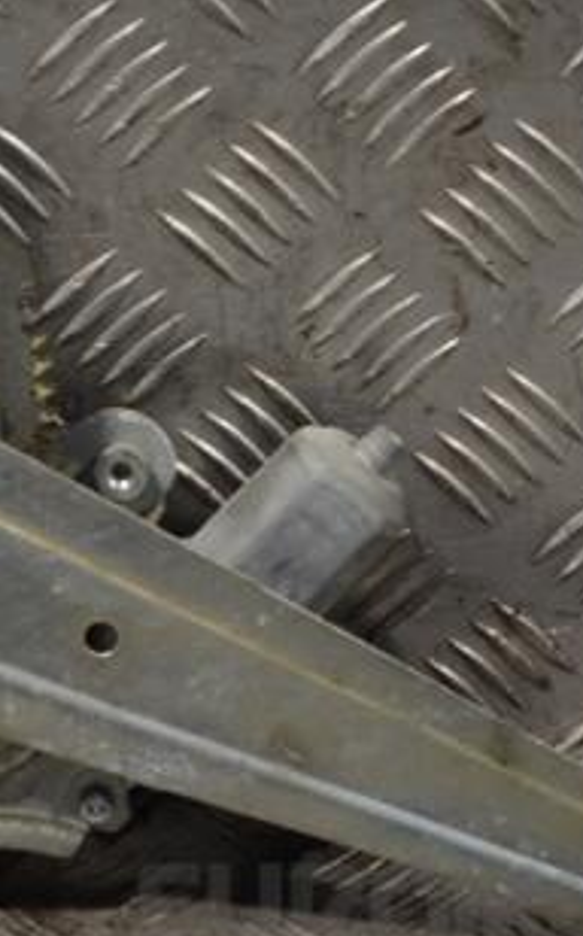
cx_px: 82
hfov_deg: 8.0
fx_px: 4177
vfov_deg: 12.8
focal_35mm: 164
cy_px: 504
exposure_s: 1/30
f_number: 5.6
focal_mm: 55
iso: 200
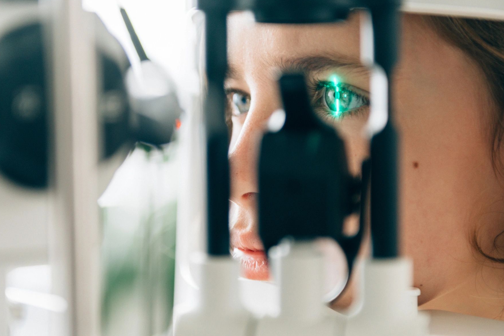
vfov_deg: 16.3
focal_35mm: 84
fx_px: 1176
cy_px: 162
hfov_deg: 24.2
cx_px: 262
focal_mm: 70
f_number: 2.8
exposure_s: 1/125
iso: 500
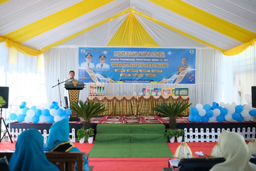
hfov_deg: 47.4
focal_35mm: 41
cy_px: 86
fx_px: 292
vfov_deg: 32.6
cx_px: 128
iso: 320
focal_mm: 27
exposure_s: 1/500
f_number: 1.8
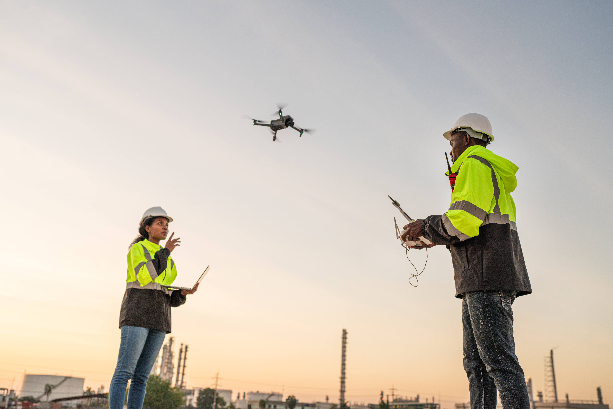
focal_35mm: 35
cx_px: 306
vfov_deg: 37.9
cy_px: 204
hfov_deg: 54.4
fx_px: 596
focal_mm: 35
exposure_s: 1/500
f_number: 3.2
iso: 320
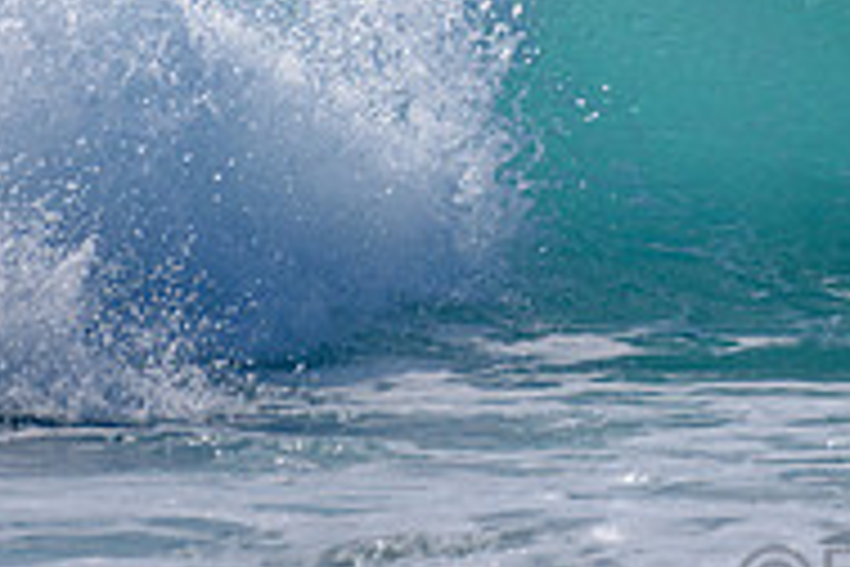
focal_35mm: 1879
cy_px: -268
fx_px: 44362
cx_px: 789
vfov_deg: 0.7
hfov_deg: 1.1
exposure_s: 1/2000
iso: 140
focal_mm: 500
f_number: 5.6
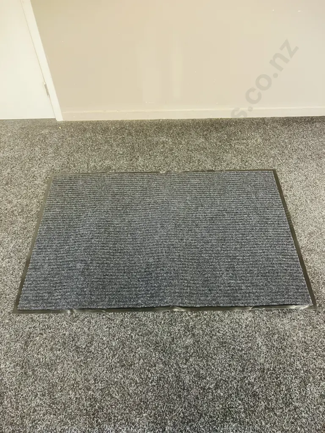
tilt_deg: -49.6
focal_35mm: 28
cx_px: 162
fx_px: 351
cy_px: 216
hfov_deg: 49.7
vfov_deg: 63.4
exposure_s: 1/33
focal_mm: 3.99
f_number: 1.8
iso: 320
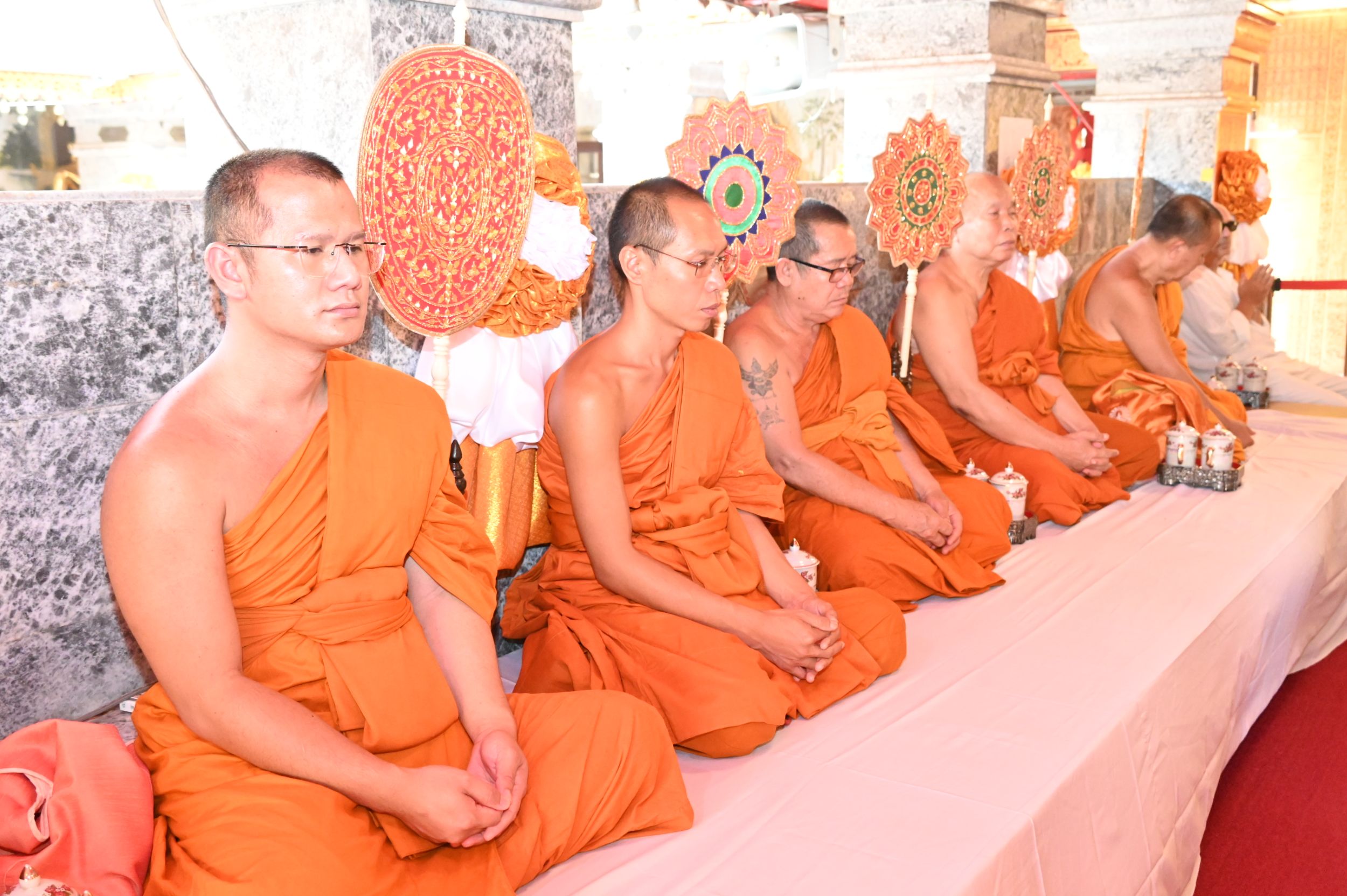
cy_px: 448
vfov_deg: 36.8
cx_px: 674
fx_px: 1346
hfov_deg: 53.2
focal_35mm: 36
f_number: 4
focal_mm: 24
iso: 4000
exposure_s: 1/160
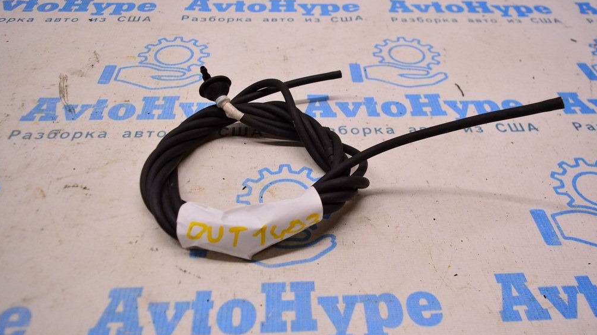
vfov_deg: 40.2
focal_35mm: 29
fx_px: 459
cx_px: 304
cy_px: 170
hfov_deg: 66.1
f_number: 4
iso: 1600
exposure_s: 1/400
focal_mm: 18
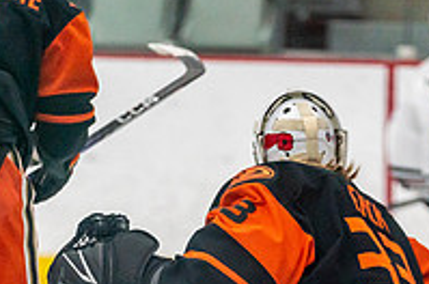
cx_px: 222
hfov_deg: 3.9
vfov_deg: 2.6
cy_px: 388
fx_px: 6222
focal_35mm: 523
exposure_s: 1/1250
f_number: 2.8
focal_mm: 179
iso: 3200
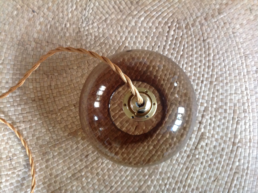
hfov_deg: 52.7
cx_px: 129
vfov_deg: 40.6
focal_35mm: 35
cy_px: 96
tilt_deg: -85.9
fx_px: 260
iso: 320
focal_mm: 4.28
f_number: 2.4
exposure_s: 1/15
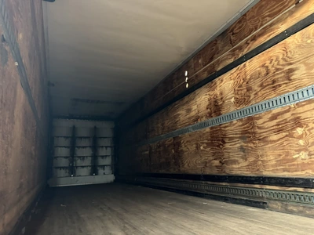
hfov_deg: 71.6
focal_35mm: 24
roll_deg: +3.0
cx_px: 157
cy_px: 118
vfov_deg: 56.8
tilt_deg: +10.4
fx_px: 218
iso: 1000
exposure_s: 1/31
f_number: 1.78
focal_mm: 6.76
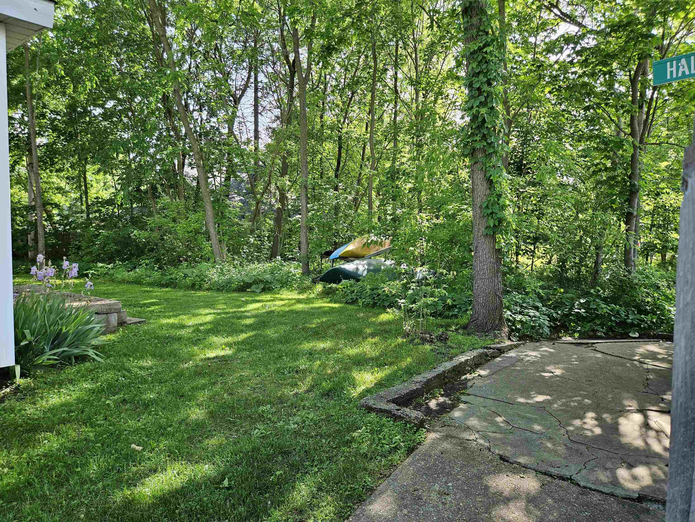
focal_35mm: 23
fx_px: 462
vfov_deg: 58.9
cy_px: 261
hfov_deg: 73.9
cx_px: 348
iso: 32
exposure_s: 1/180
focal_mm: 5.4
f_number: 1.8
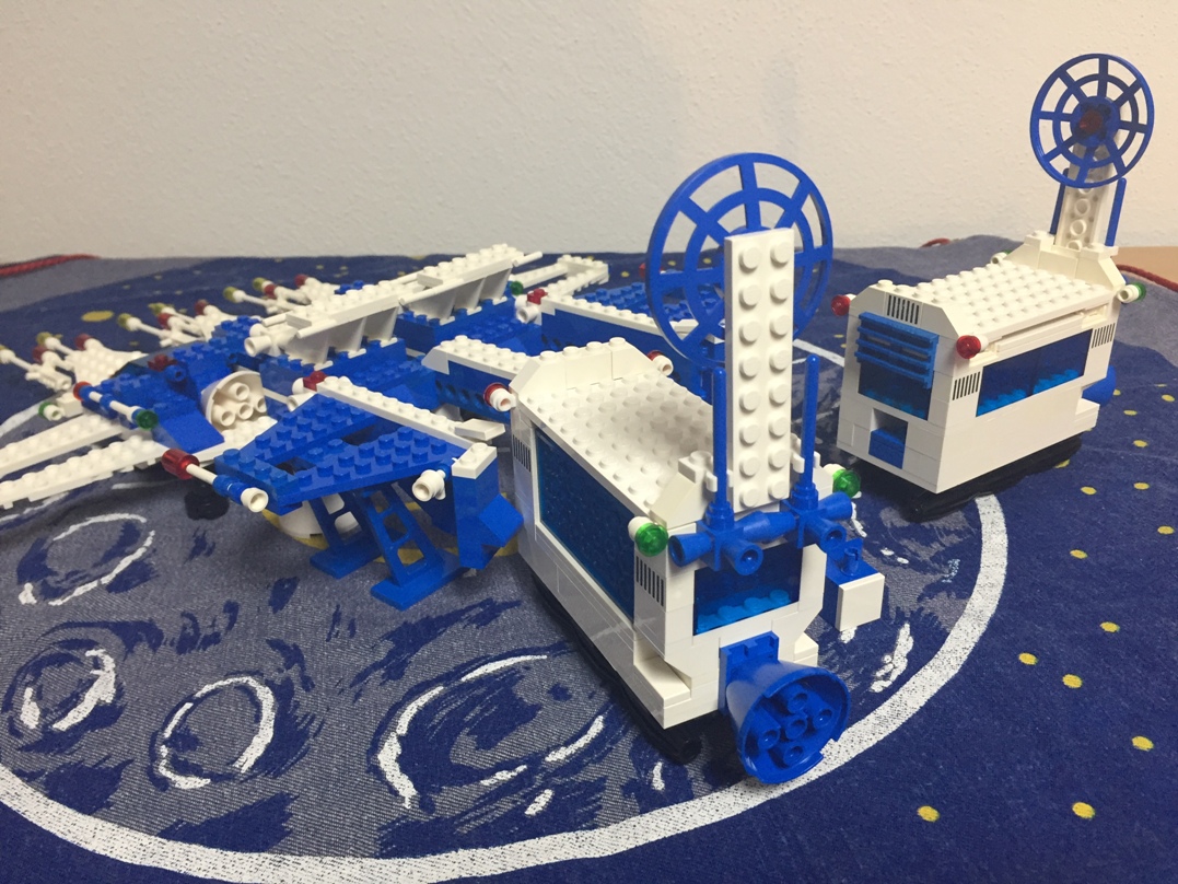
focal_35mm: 29
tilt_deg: -25.7
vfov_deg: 48.2
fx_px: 987
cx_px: 589
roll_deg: +1.5
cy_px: 442
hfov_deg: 61.7
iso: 125
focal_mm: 4.15
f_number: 2.2
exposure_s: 1/33
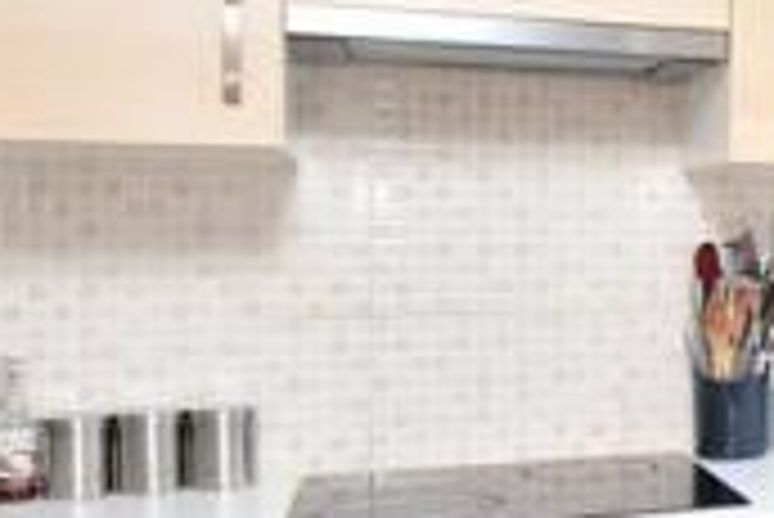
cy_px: 223
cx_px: 1089
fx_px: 1354
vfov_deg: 21.6
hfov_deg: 25.7
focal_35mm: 63
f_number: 10
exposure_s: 1/60
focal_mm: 11
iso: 400
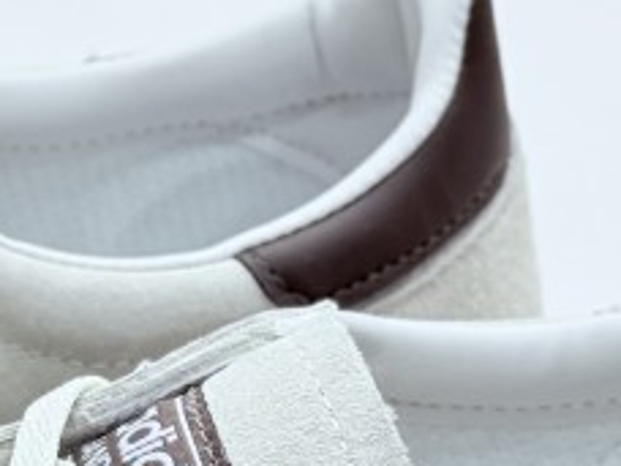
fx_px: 1615
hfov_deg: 21.3
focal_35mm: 90
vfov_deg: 16.4
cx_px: 75
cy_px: 281
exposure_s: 1/681
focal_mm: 6.76
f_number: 1.78
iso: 64
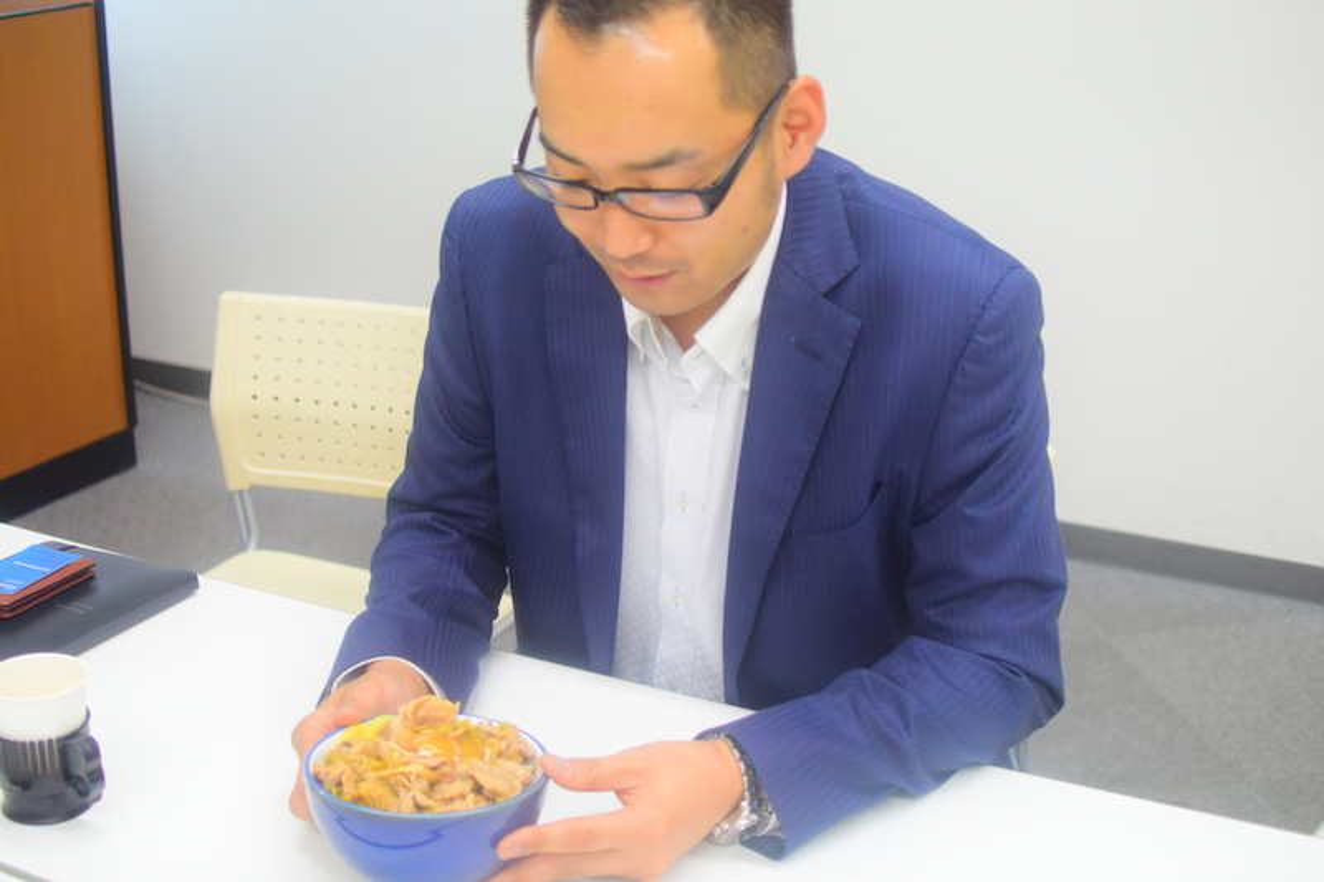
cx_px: 662
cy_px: 441
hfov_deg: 40.4
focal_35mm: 49
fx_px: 1802
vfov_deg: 27.5
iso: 400
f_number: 1.8
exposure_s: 1/200
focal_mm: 18.5
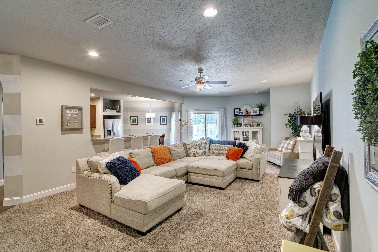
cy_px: 126
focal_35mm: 16
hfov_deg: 96.7
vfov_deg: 73.7
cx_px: 189
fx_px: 168
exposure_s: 1/30
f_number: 7.1
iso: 400
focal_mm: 11
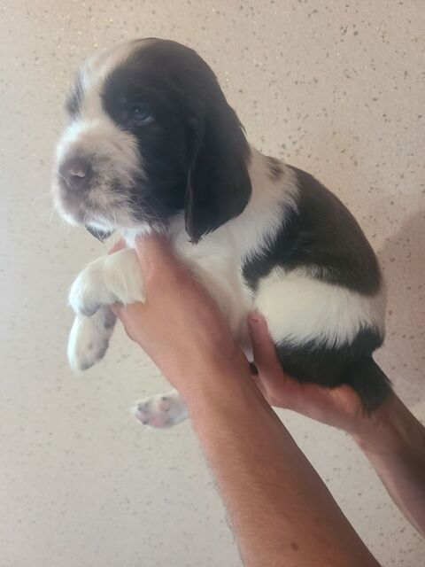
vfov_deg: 67.3
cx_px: 212
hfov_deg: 53.1
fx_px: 426
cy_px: 284
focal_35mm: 26
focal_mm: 5.4
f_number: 1.8
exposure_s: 1/40
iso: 400
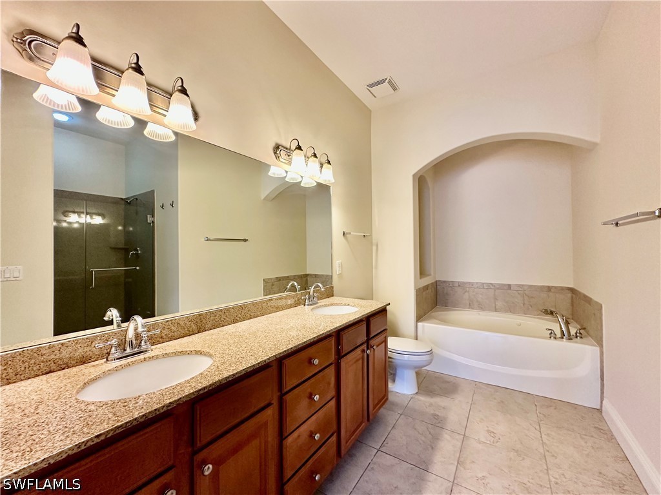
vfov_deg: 85.7
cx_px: 330
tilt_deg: +0.7
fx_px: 267
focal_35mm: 14
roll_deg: +0.6
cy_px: 248
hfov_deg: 102.1
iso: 250
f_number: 2.2
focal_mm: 2.22
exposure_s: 1/120
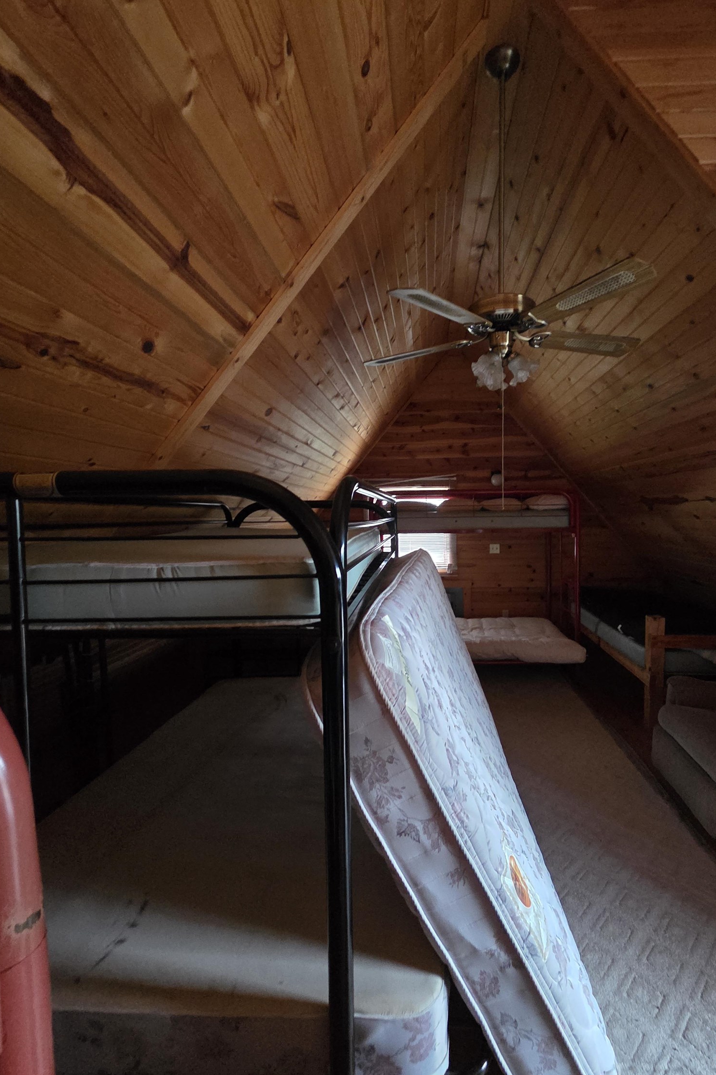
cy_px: 532
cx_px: 412
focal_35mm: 14
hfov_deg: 80.6
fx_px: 418
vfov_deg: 104.3
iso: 1600
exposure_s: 1/24
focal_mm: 2.2
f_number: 2.2
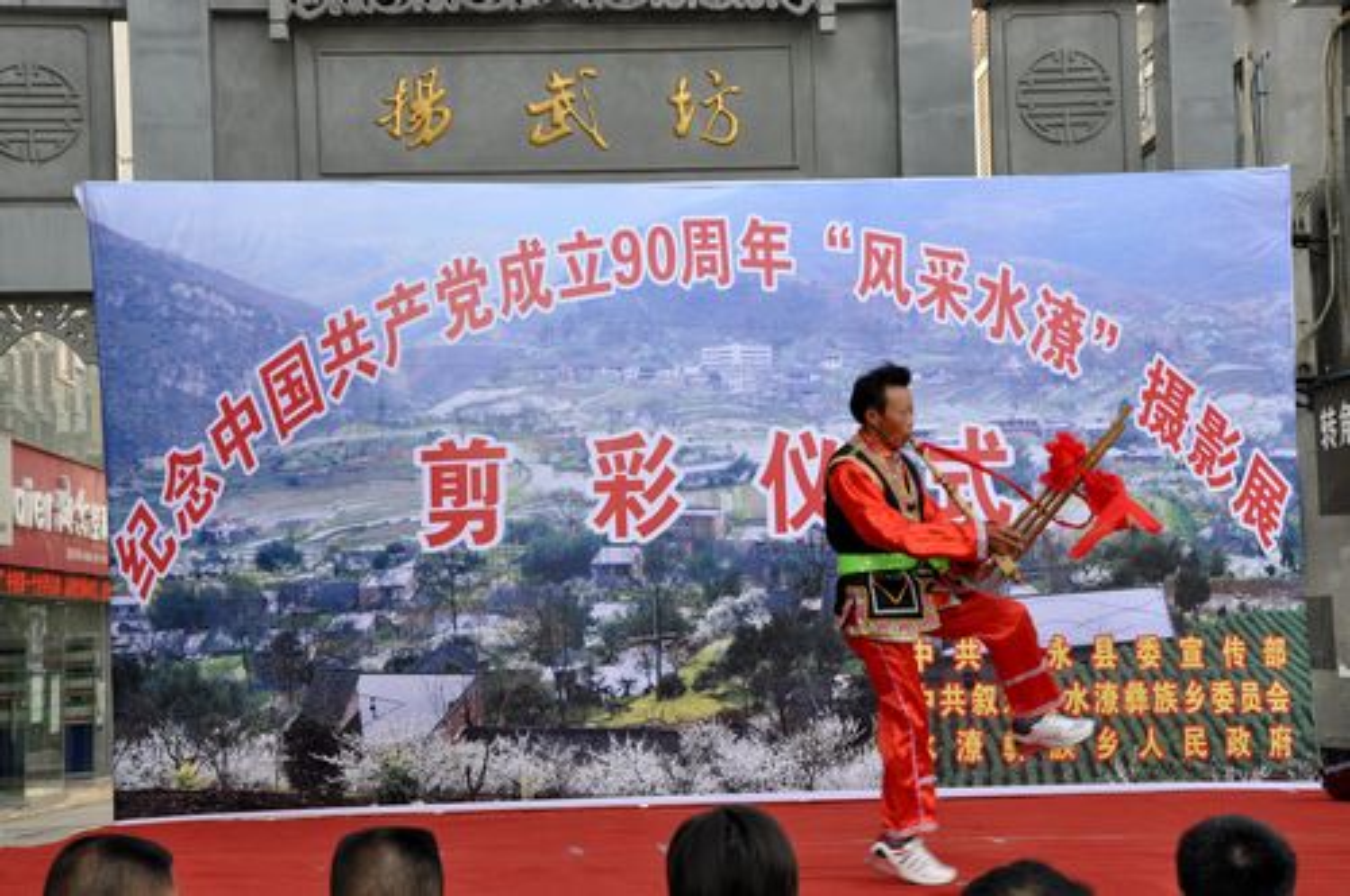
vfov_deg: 22.6
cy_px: 448
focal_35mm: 60
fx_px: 2247
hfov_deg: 33.4
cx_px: 675
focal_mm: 40
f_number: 9.5
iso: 200
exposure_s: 1/90
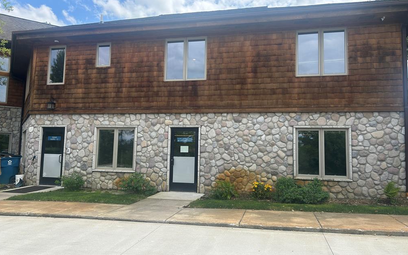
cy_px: 121
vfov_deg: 44.5
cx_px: 202
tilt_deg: +3.8
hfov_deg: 66.5
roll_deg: -0.5
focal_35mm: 28
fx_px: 311
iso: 50
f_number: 1.5
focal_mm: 5.7
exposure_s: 1/2695
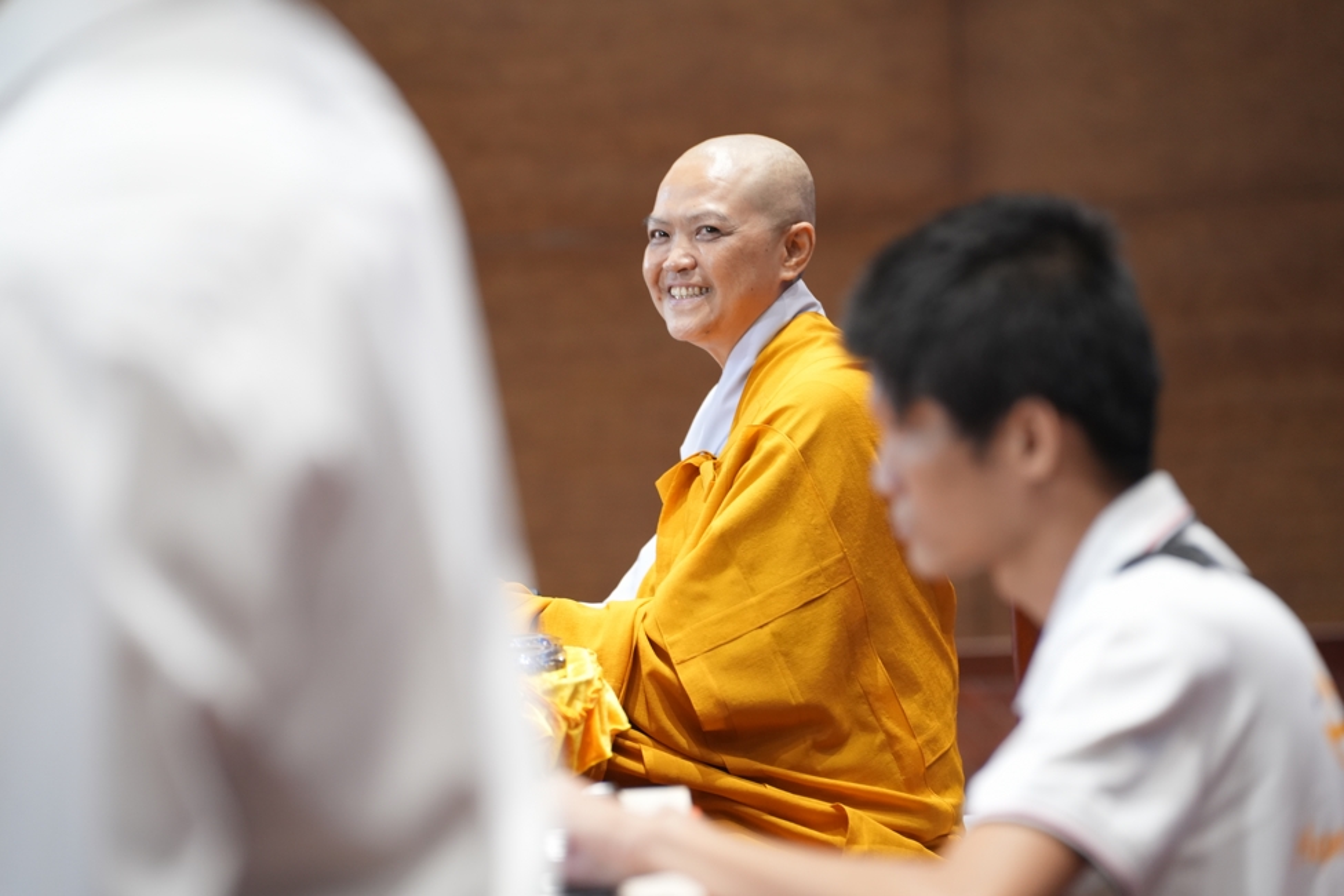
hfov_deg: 16.3
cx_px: 672
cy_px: 448
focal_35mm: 126
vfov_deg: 10.9
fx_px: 4704
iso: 1600
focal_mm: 126
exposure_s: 1/80
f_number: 3.2
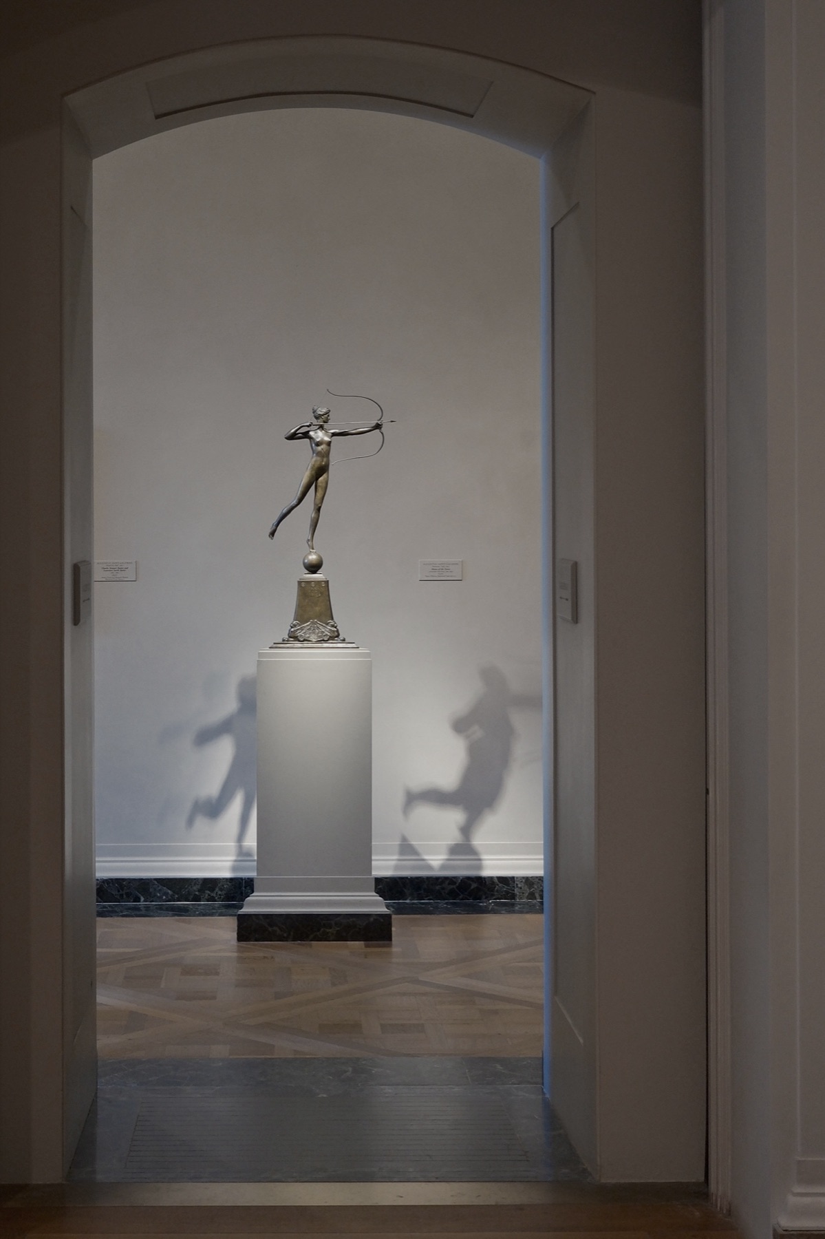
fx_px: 1204
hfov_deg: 37.8
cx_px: 412
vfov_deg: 54.4
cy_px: 620
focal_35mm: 35
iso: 800
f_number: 2.8
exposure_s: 1/25
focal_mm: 23
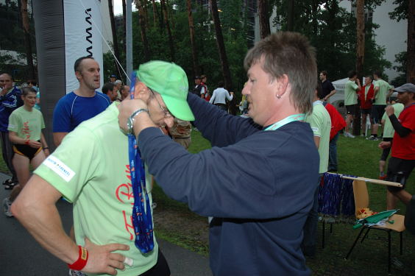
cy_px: 138
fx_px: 311
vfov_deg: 47.8
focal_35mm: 27
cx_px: 208
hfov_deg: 67.4
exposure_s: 1/60
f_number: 4
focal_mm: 18
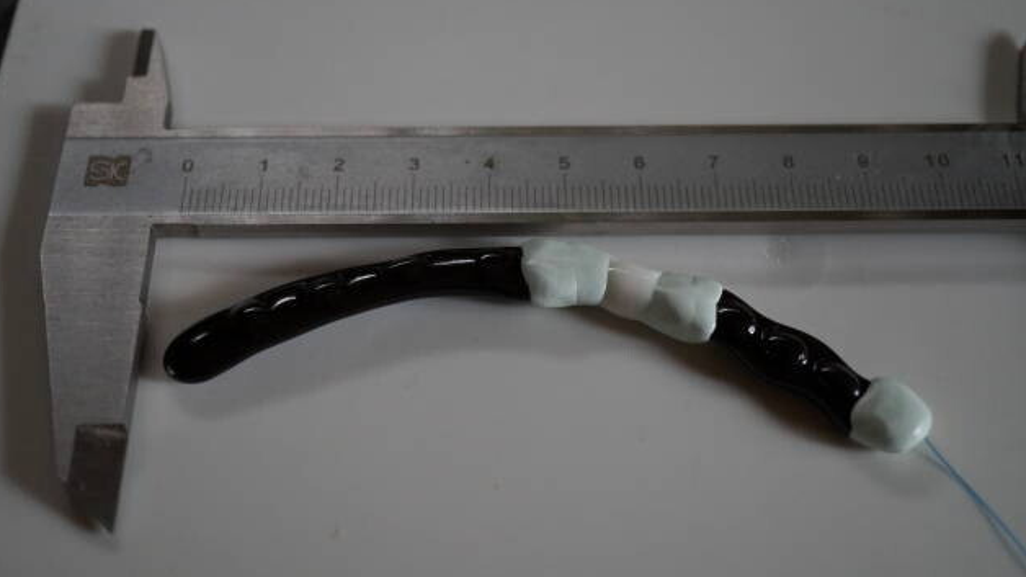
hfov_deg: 42.9
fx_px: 1306
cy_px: 262
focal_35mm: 48
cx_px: 505
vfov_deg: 24.9
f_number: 4
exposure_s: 1/160
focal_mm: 30
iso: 1250
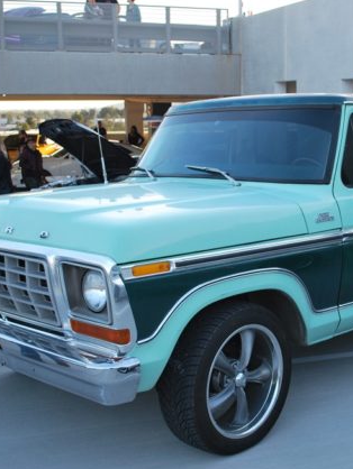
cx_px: 260
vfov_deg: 36.2
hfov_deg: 27.2
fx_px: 720
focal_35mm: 53
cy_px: 238
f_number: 4.5
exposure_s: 1/80
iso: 200
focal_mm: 24
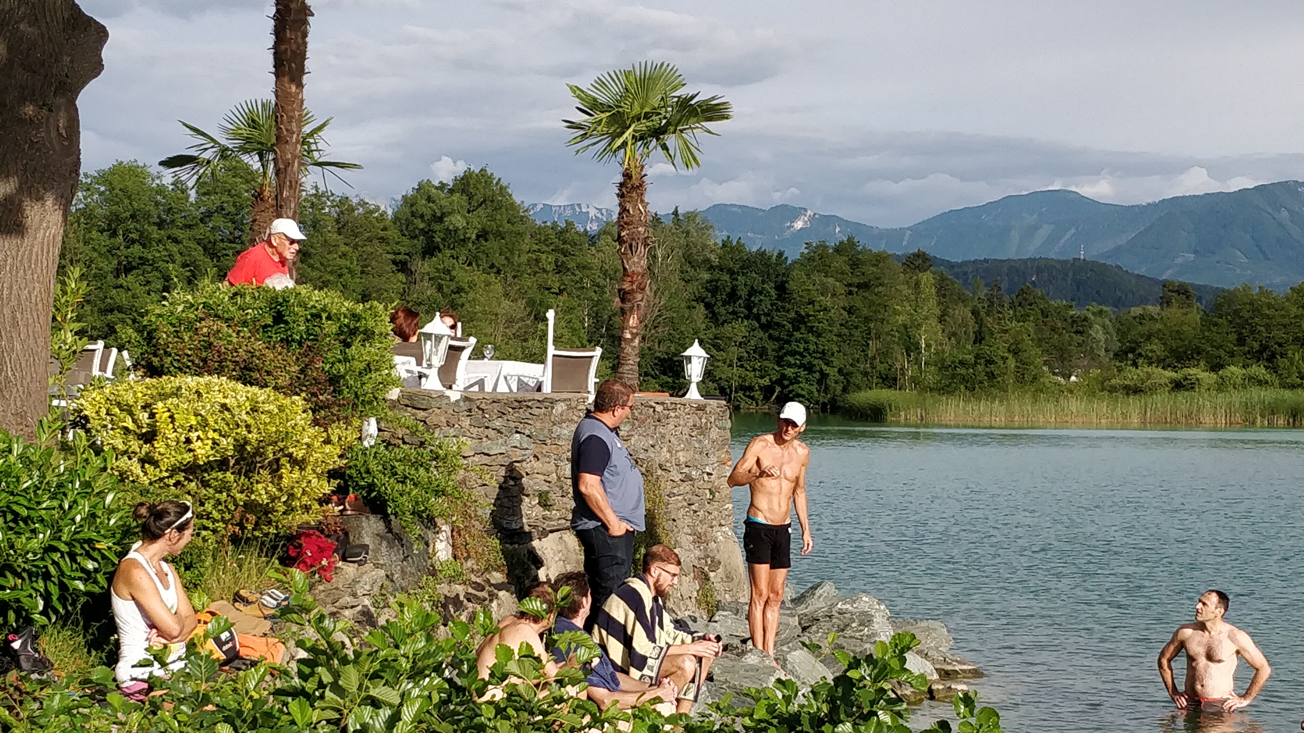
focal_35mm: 27
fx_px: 934
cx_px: 654
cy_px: 498
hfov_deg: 69.9
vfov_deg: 42.2
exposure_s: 1/1666
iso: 125
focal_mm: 4.1
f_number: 1.7
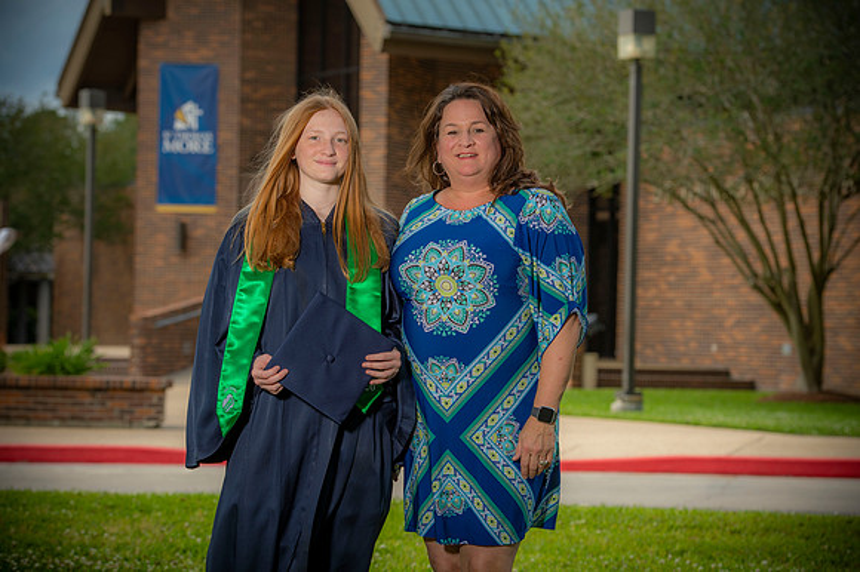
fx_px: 2435
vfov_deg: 13.4
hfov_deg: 20.0
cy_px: 286
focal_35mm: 102
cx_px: 430
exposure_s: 1/250
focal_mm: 102
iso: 80
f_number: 5.6
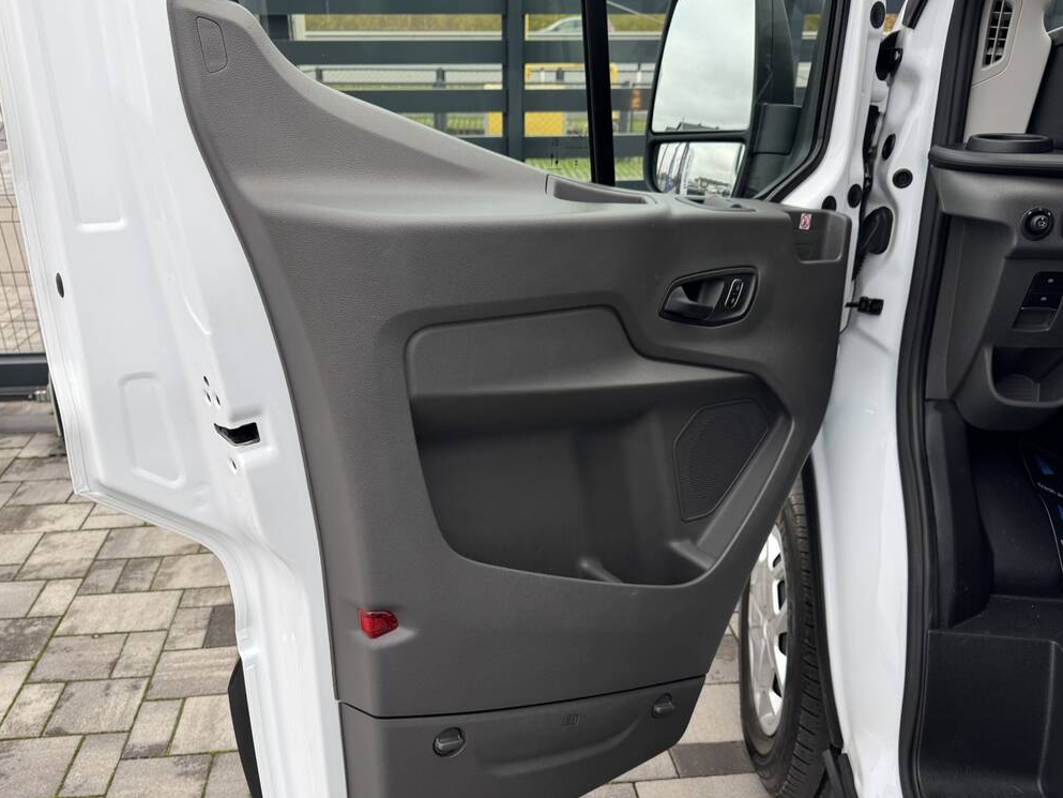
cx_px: 518
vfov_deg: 48.0
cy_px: 468
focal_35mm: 29
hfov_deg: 61.6
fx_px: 891
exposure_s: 1/467
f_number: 1.78
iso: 80
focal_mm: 6.76
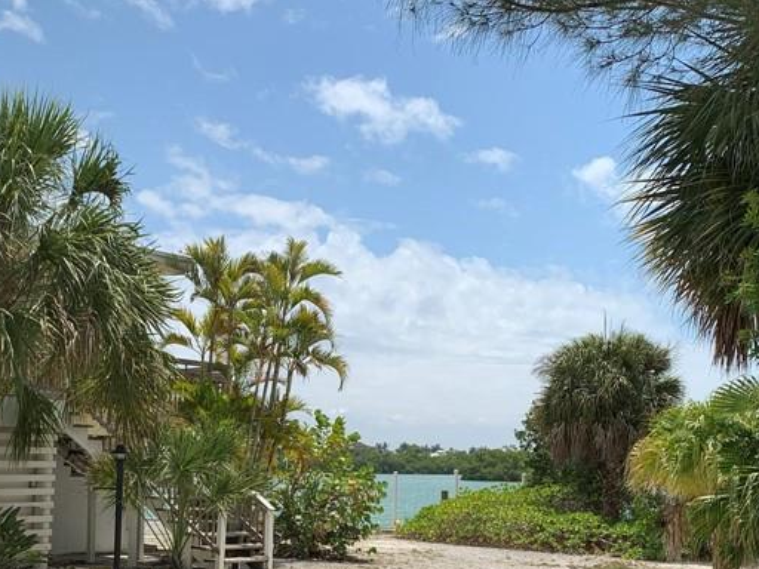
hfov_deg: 36.8
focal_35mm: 52
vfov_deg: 27.7
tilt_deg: +3.0
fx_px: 1140
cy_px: 424
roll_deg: -1.2
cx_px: 337
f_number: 1.8
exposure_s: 1/3650
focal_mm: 4.25
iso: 25
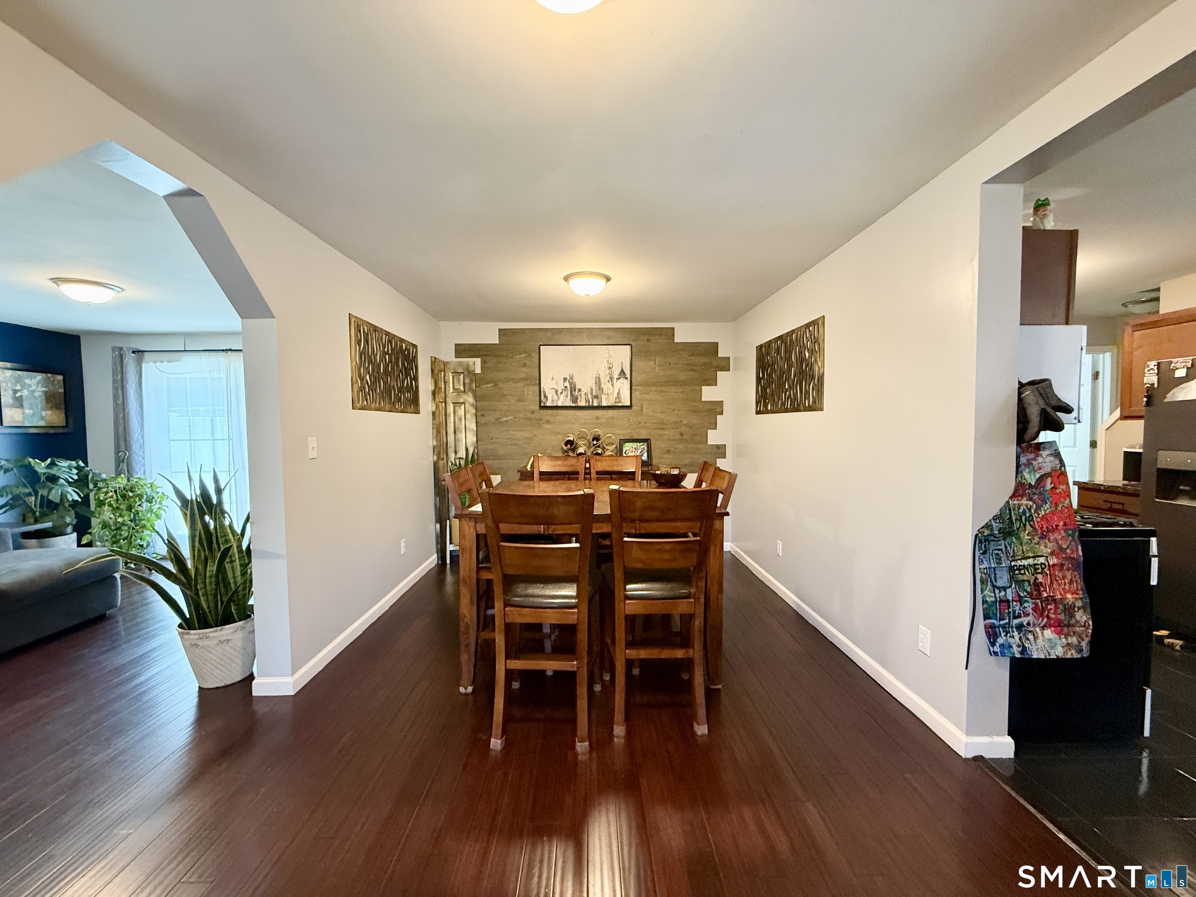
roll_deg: +0.5
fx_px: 484
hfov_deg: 102.1
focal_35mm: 14
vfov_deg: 85.7
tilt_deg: -2.9
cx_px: 598
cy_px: 448
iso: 500
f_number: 2.2
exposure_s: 1/60
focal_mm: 2.22
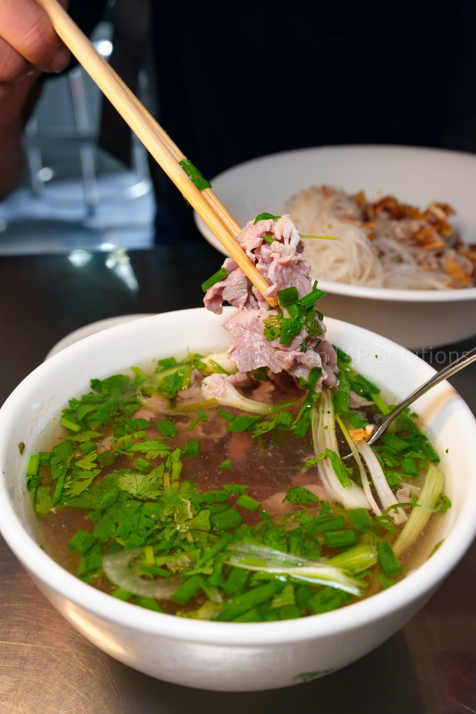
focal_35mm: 35
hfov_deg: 37.9
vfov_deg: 54.4
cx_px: 238
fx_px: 694
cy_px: 357
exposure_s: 1/200
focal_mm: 35
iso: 1600
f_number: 8
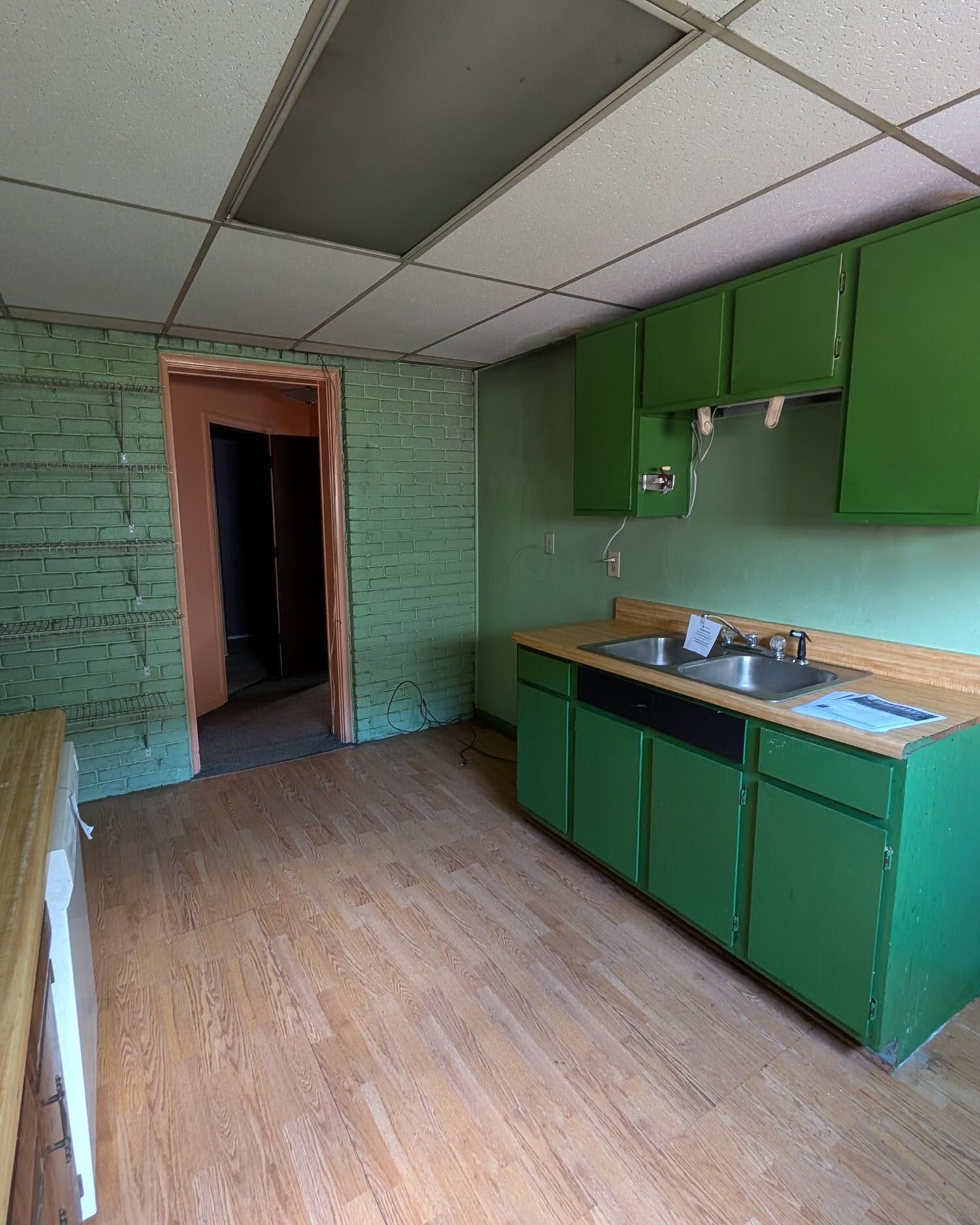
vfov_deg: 93.1
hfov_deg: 80.3
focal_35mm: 16
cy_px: 601
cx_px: 471
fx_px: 580
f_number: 1.7
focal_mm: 2.02
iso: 196
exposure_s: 1/23.8
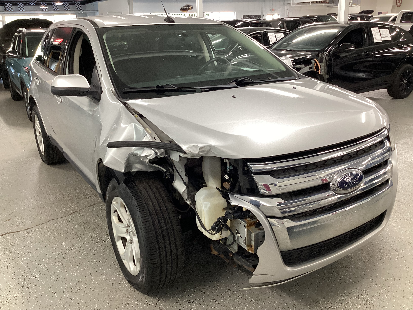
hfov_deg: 58.4
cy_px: 155
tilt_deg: -20.6
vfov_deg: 45.4
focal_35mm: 31
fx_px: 370
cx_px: 206
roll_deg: +2.3
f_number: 2.4
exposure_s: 1/50
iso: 160
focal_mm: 3.3
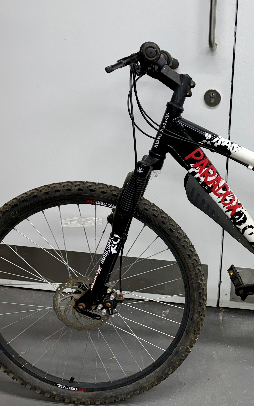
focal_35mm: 48
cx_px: 254
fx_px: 532
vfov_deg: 41.8
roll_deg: -5.4
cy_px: 209
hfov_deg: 25.5
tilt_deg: -23.9
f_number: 1.78
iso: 80
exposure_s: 1/100
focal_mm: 6.76
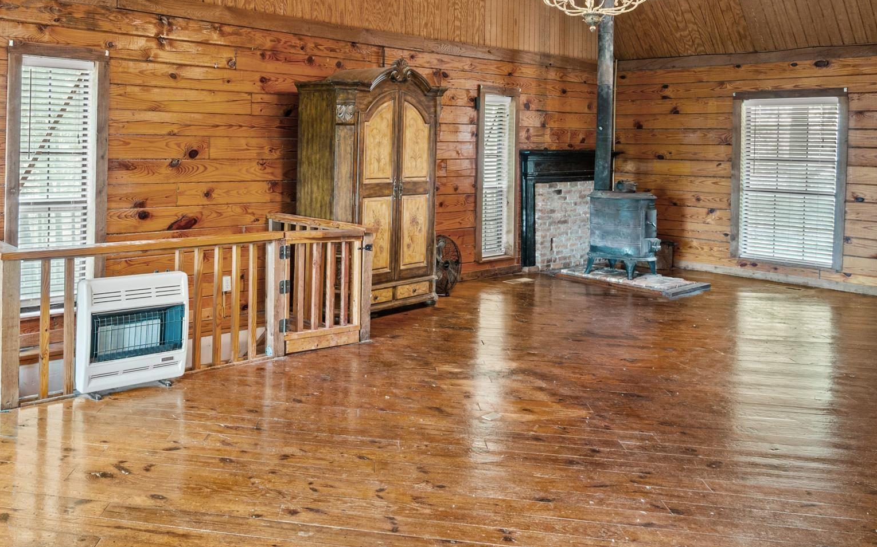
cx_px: 267
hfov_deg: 60.8
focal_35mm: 30
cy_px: 143
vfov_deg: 40.7
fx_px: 717
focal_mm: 12
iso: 400
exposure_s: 1.6
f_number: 8
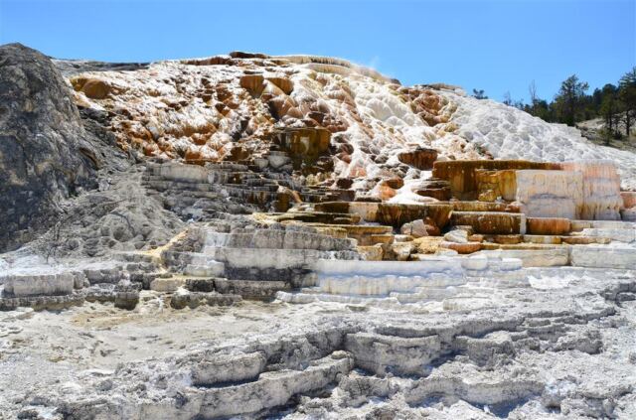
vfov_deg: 47.7
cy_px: 210
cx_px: 318
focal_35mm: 27
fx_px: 476
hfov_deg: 67.5
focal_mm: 18
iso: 200
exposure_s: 1/500
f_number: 11
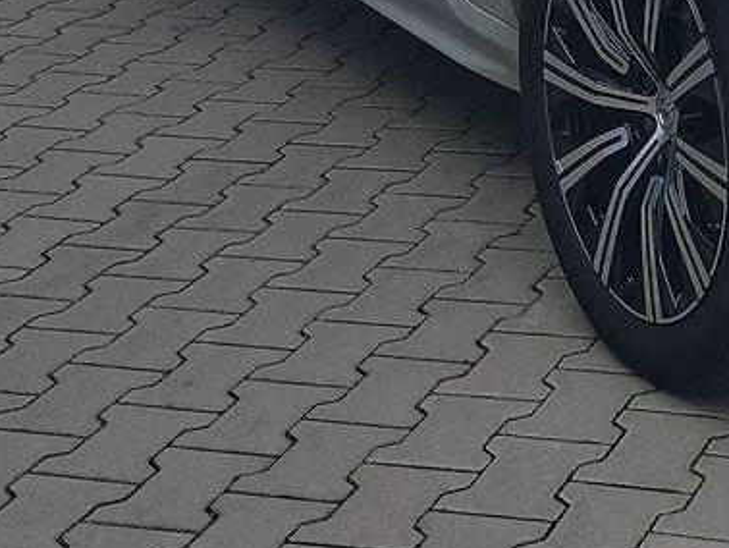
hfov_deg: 24.1
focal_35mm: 73
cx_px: 887
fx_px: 1538
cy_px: -193
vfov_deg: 18.6
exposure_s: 1/899
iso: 50
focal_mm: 7.01
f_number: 1.69
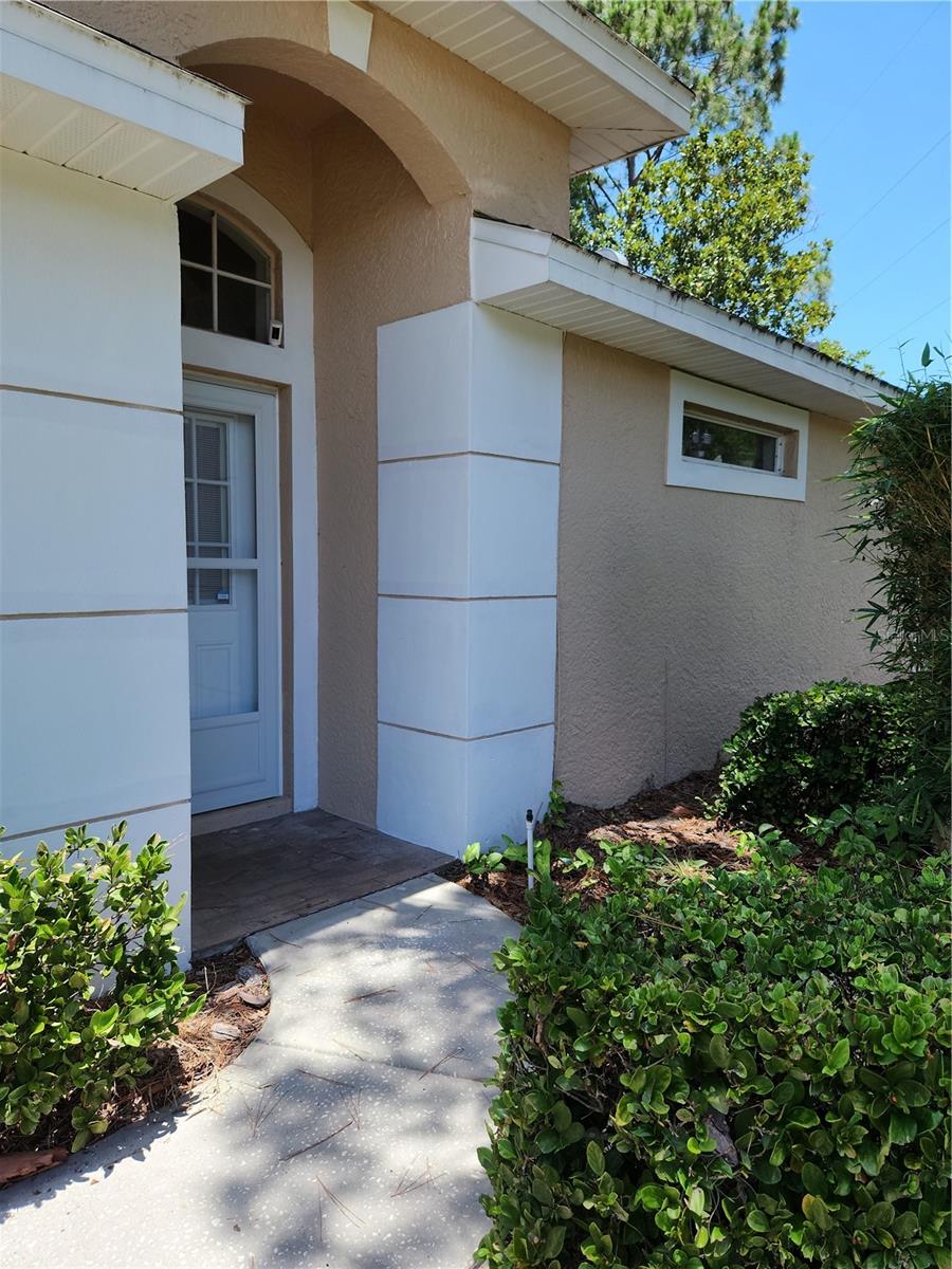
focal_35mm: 23
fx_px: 843
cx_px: 476
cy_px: 634
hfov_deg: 58.9
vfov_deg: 73.9
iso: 20
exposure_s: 1/664
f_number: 1.8
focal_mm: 5.4
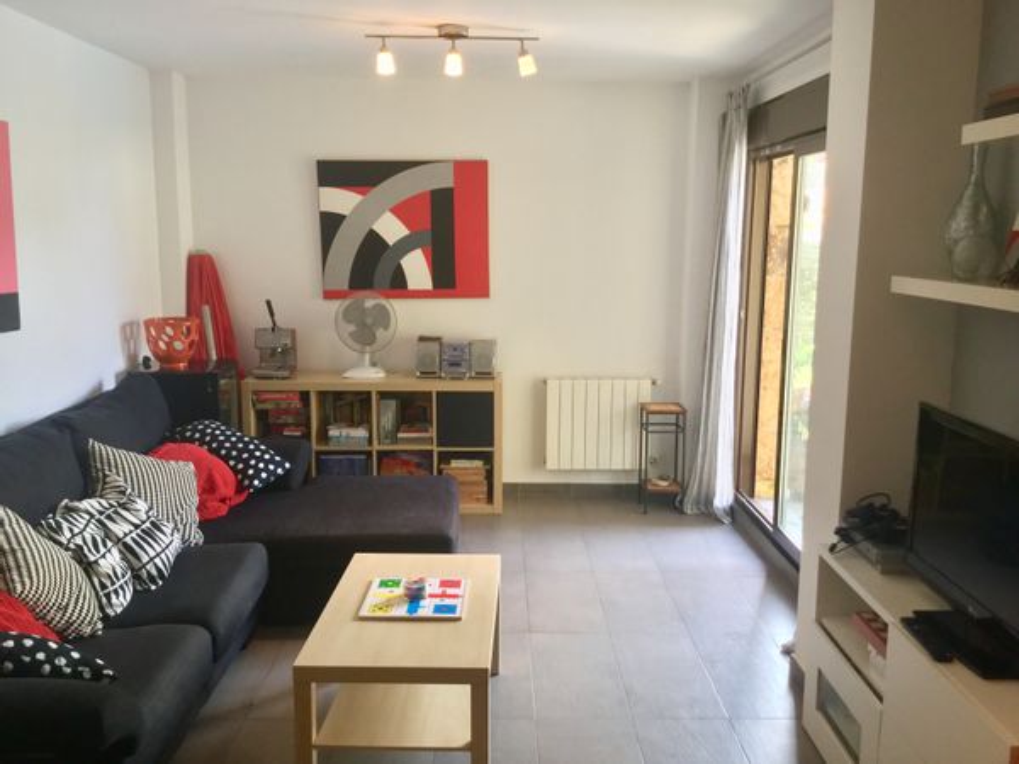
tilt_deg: -9.2
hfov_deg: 58.4
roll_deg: -0.8
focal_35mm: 31
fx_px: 913
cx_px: 510
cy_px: 382
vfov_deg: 45.4
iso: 64
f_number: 2.4
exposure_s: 1/33
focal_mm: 3.3
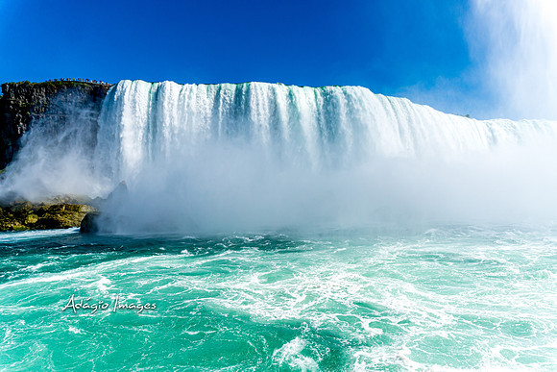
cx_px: 278
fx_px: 371
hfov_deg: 73.7
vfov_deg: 53.2
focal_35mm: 24
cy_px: 186
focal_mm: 16
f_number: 5.6
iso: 100
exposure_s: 1/2000
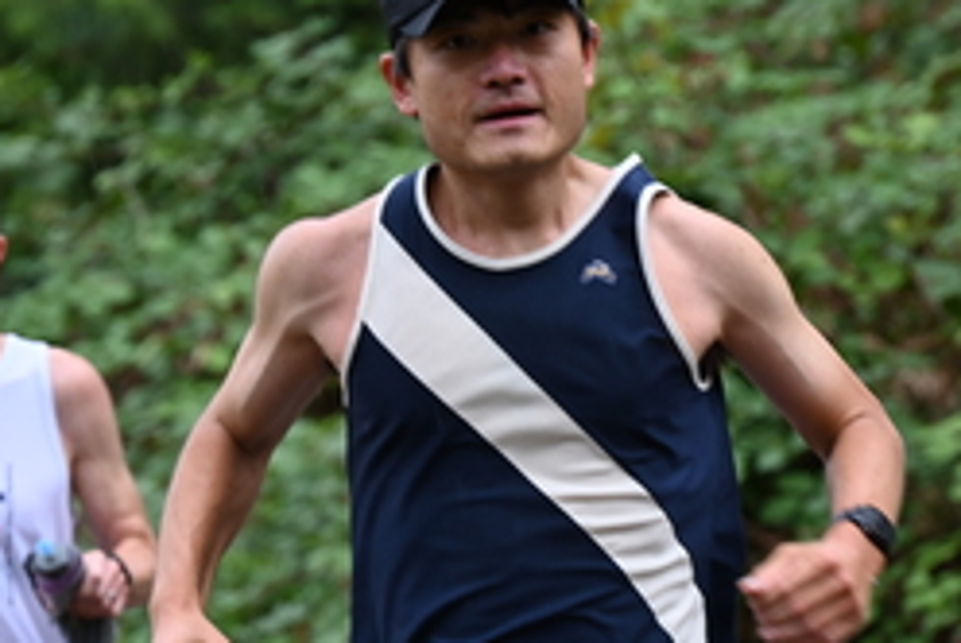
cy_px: 471
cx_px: 364
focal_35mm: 443
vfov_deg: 3.1
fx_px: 11839
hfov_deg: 4.6
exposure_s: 1/250
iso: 560
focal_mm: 200
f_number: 6.3
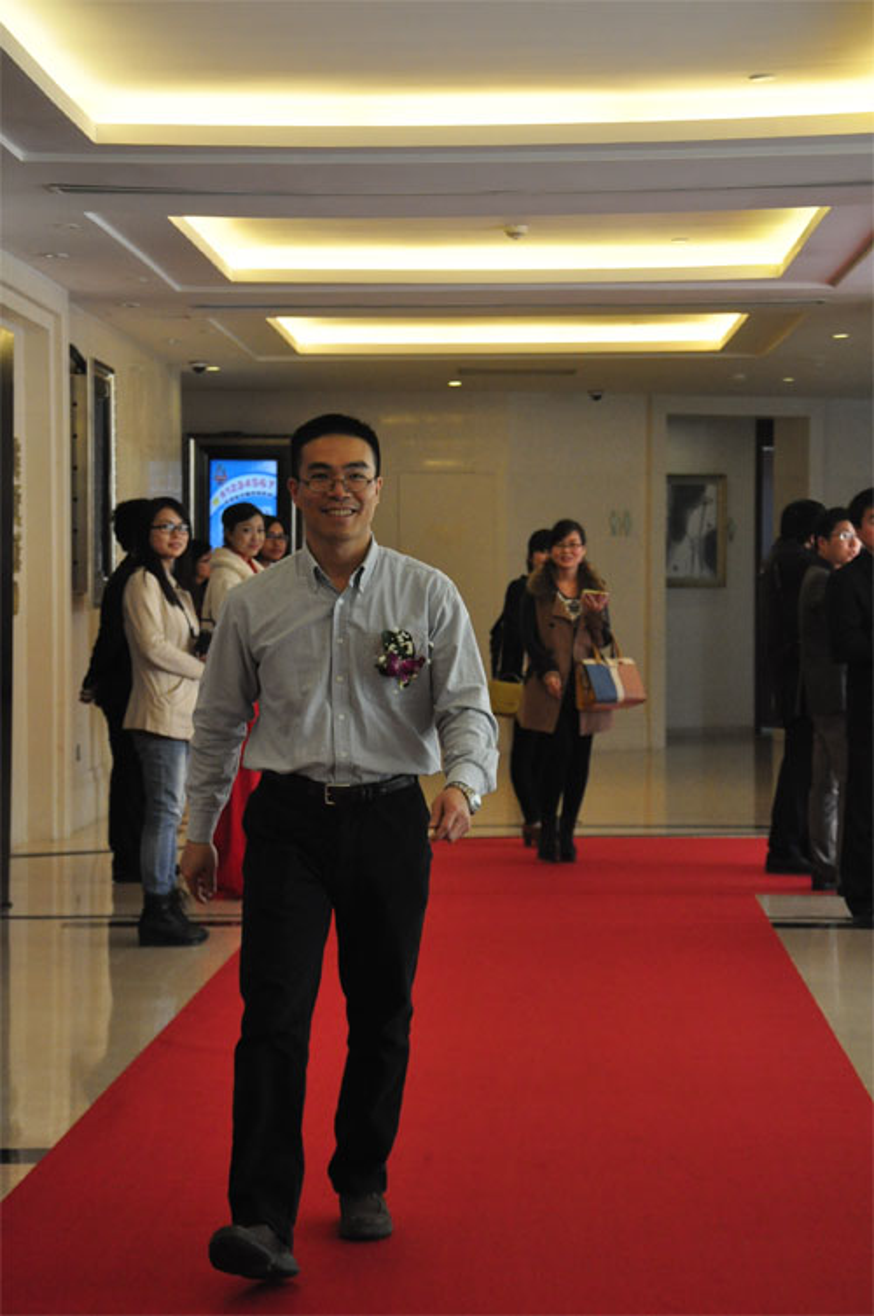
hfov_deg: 22.6
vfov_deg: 33.4
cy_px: 658
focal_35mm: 60
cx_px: 437
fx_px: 2191
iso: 1600
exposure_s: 1/200
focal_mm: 40
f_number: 4.5
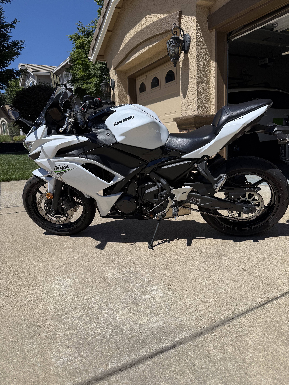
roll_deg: +1.7
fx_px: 267
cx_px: 144
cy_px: 192
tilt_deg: -10.7
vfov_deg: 71.6
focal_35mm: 24
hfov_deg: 56.8
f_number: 1.78
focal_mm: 6.76
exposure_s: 1/6173
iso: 80
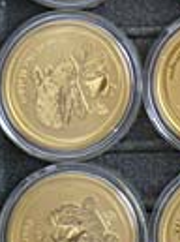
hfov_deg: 5.4
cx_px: 418
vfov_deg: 7.2
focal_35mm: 266
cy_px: -219
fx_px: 1853
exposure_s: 1/100
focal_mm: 12.1
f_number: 2.8
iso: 160
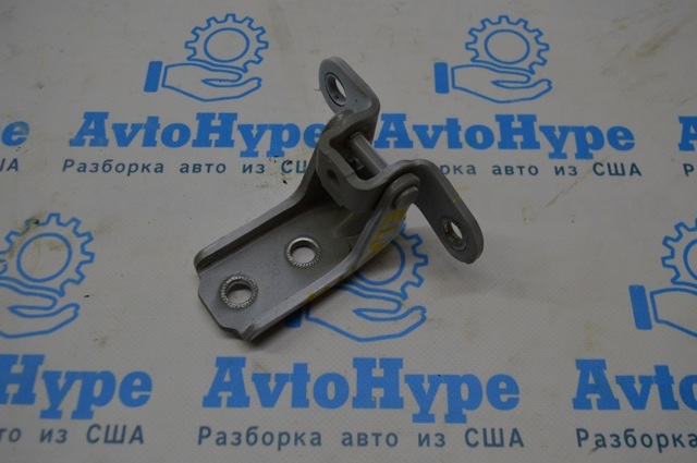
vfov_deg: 39.9
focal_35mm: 33
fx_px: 638
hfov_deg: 57.3
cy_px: 232
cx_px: 348
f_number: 5.6
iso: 140
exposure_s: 1/60
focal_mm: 22
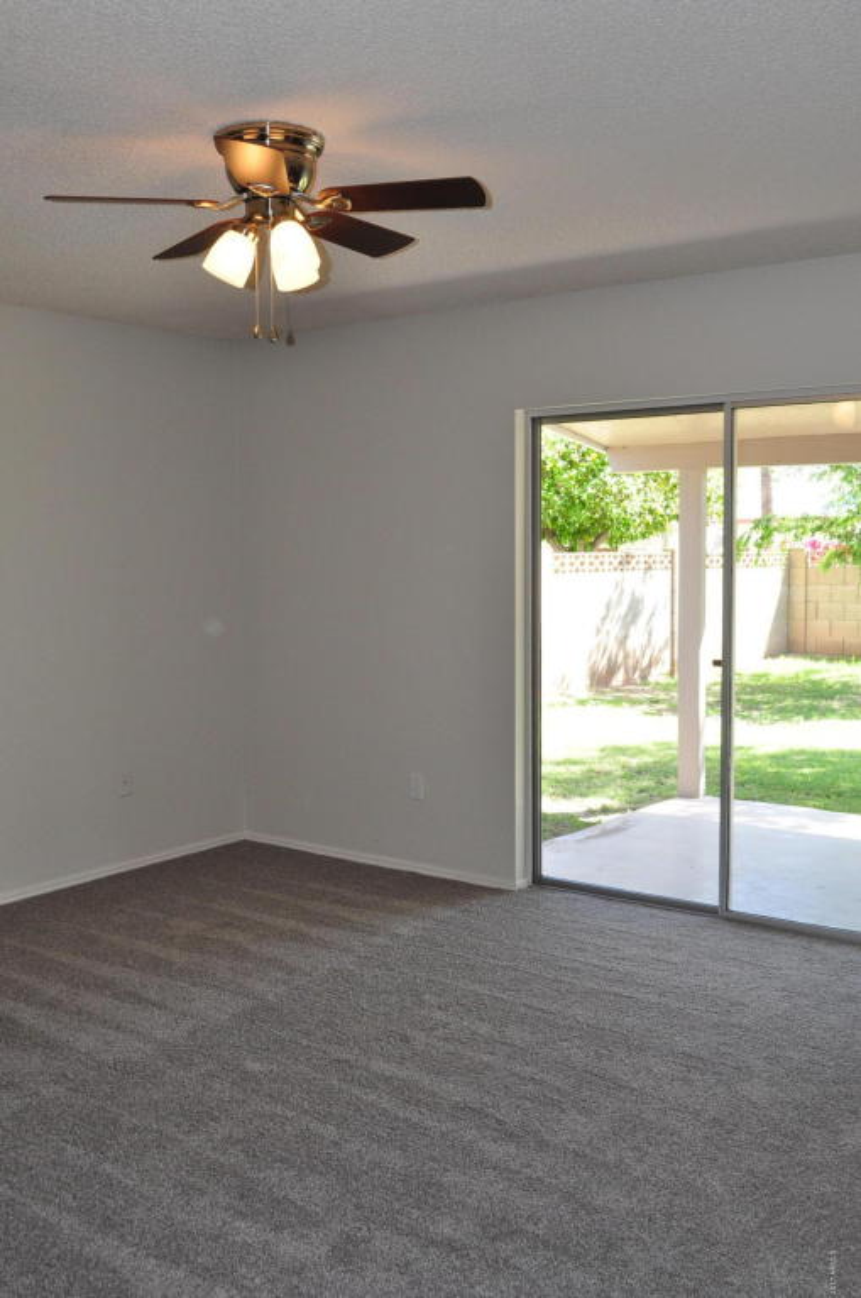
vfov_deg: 57.3
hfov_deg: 39.9
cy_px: 649
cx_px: 430
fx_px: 1188
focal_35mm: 33
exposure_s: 1/30
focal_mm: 22
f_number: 11
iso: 360
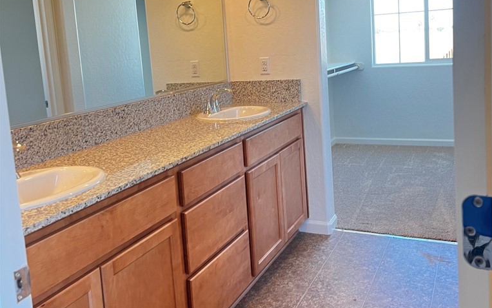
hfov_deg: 52.7
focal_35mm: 37
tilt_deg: -6.6
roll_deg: +4.5
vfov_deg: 34.0
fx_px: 496
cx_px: 247
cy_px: 94
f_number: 1.6
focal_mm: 5.1
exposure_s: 1/60
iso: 80
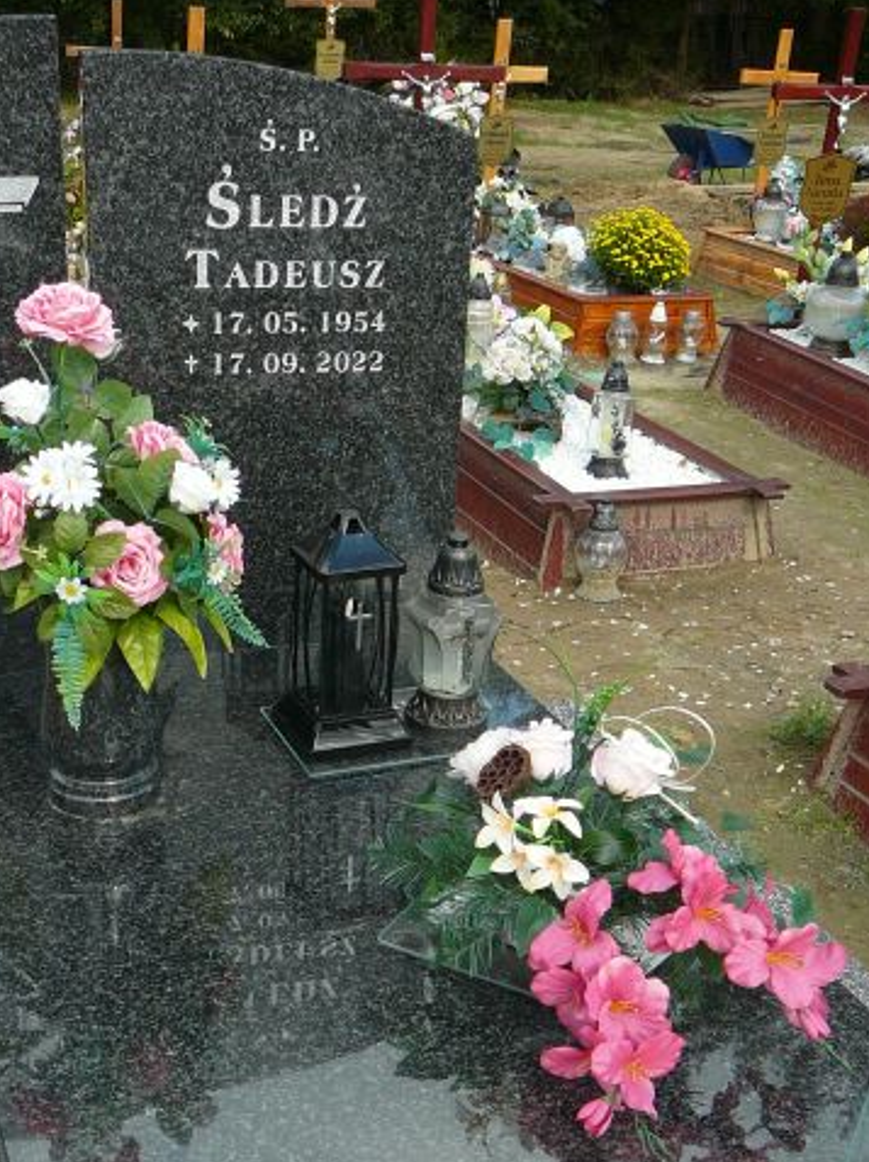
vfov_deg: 40.1
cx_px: 377
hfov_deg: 30.8
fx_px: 1575
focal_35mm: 47
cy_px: 753
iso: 80
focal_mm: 5.2
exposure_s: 1/500
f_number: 2.8
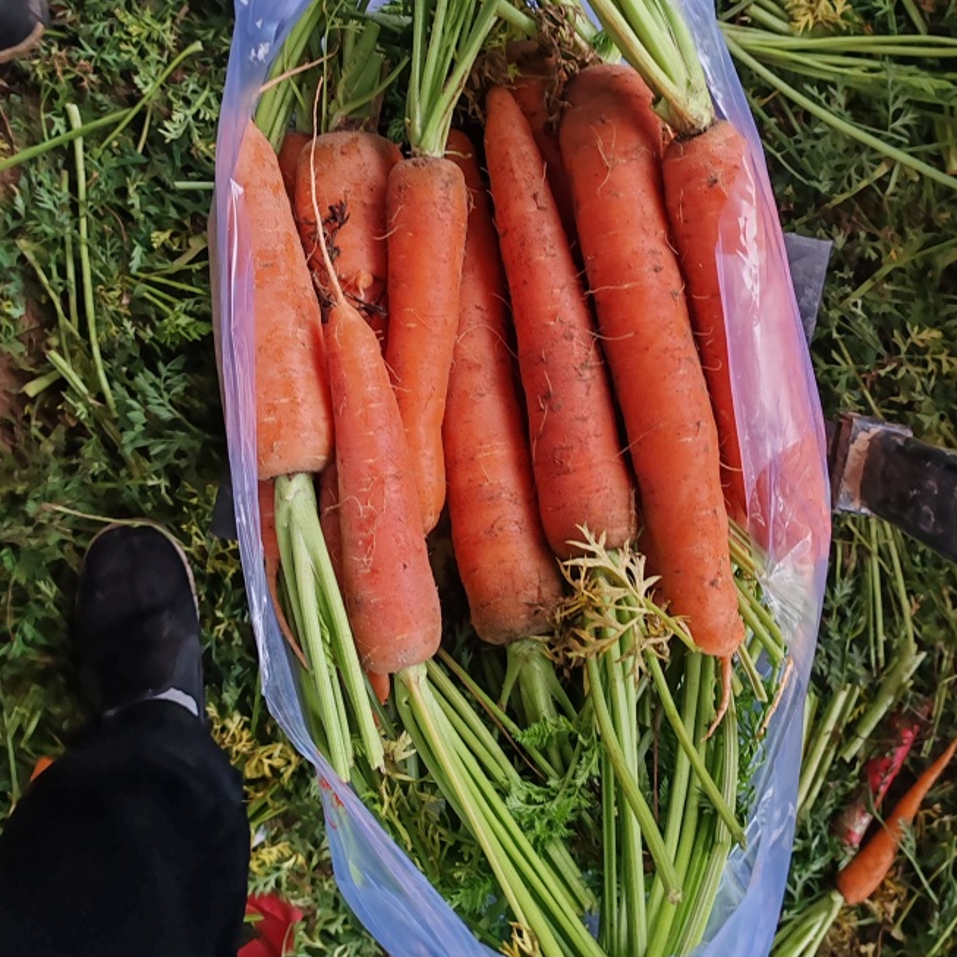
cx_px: 547
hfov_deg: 42.7
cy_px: 350
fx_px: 1220
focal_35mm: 39
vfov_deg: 42.5
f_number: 1.9
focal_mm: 6.12
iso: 320
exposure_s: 1/100
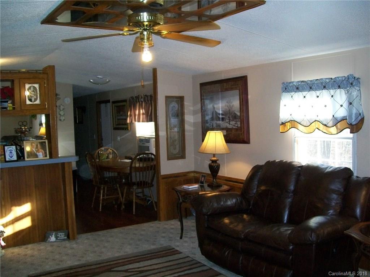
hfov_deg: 51.4
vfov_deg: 39.7
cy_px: 138
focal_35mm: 36
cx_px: 185
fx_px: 385
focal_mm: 6
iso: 160
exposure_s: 1/60
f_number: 2.7
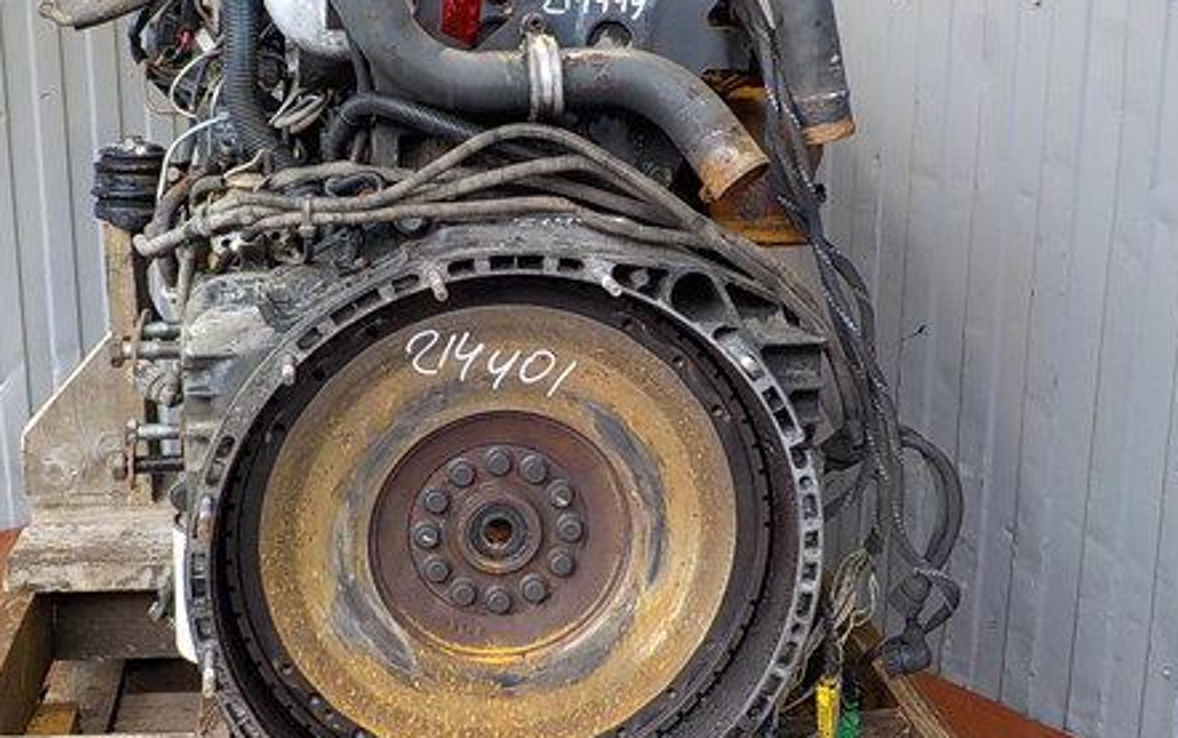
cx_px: 485
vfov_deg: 28.0
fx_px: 1478
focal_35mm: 46
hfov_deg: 43.3
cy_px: 317
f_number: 3.3
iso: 140
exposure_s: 1/30
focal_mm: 4.1
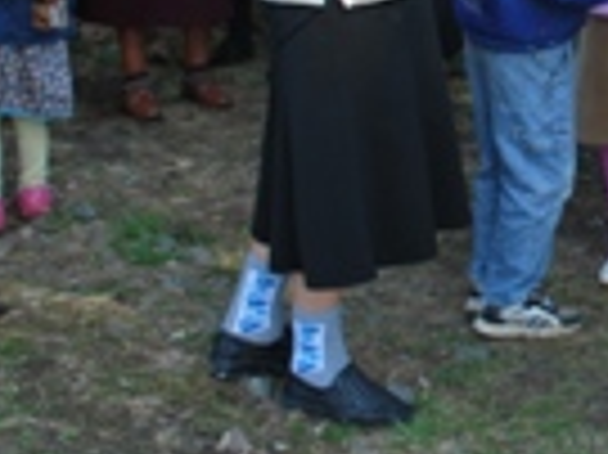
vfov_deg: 12.4
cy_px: -144
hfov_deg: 16.2
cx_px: 797
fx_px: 2018
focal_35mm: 115
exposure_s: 1/125
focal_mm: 24
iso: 140
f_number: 5.6
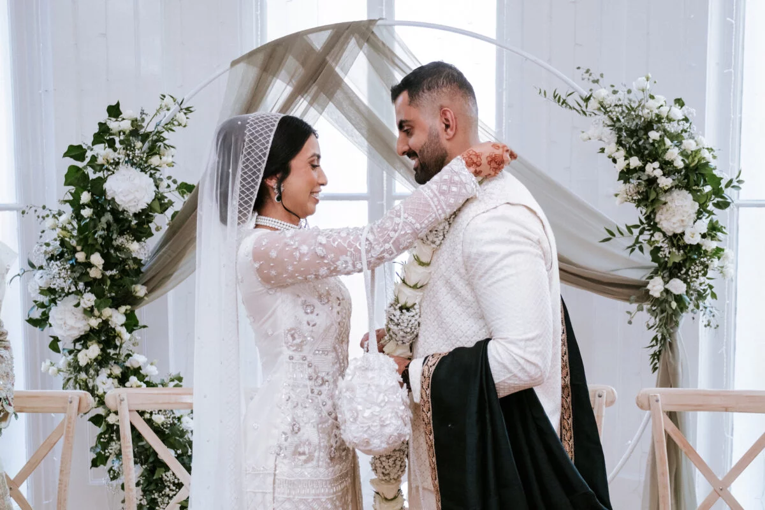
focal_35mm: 41
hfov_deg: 47.8
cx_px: 382
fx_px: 864
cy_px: 254
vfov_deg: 32.9
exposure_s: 1/320
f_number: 2.8
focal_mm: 25.7
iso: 320
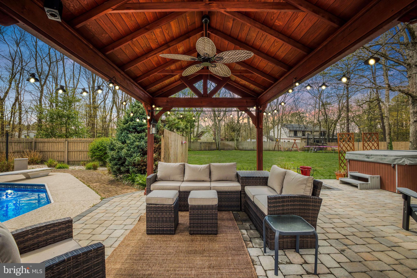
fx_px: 174
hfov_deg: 100.4
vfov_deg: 77.3
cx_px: 208
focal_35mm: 15
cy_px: 139
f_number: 10
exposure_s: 1/7
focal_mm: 10
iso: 200
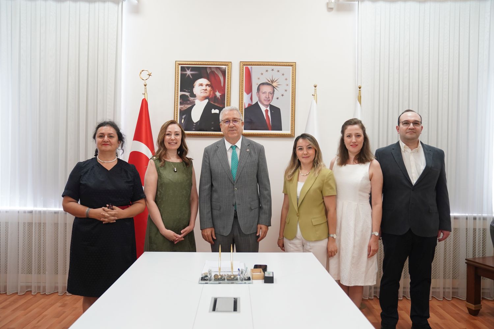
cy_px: 164
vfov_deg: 45.0
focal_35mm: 29
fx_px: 398
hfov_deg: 63.7
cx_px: 247
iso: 1600
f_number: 3.2
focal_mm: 29
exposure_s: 1/125
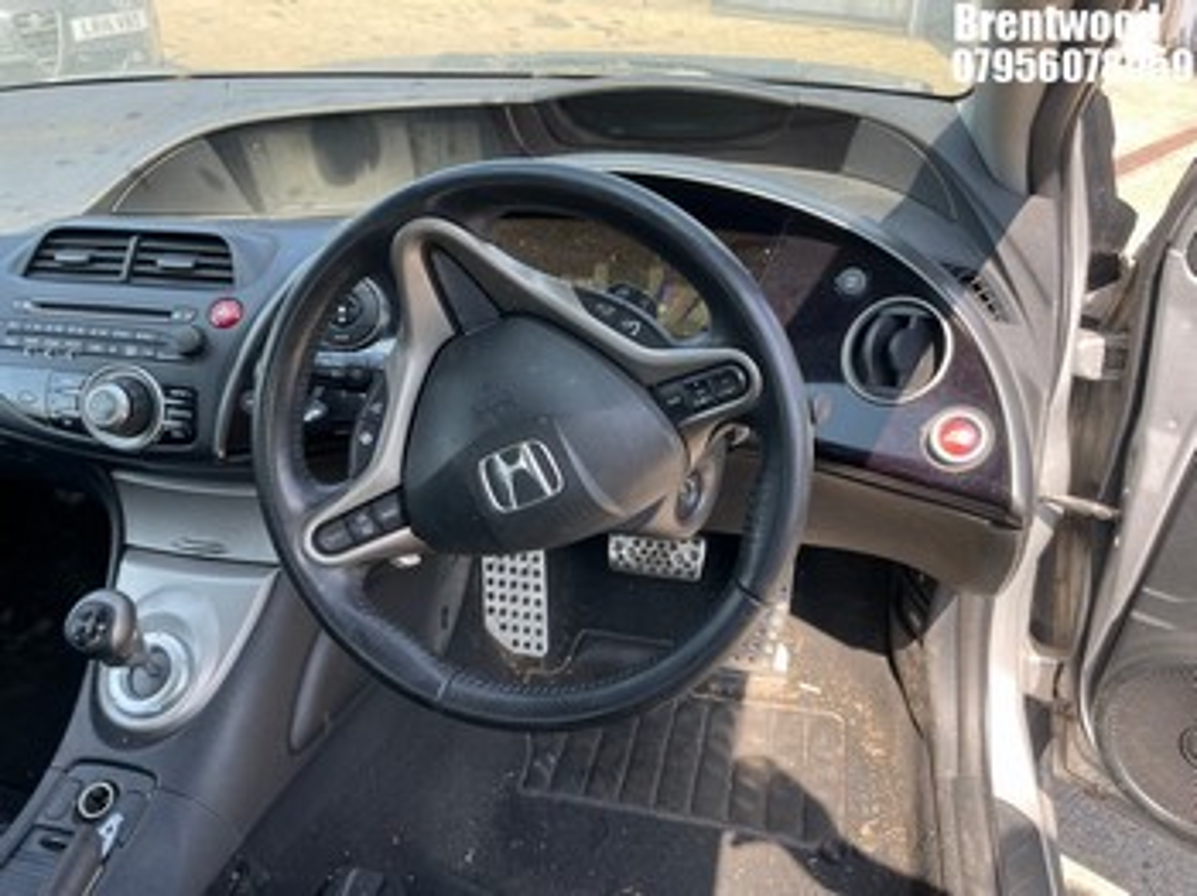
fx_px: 898
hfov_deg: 67.3
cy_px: 448
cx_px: 598
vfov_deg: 53.0
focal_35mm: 26
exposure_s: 1/263
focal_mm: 4.2
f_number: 1.6
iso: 32
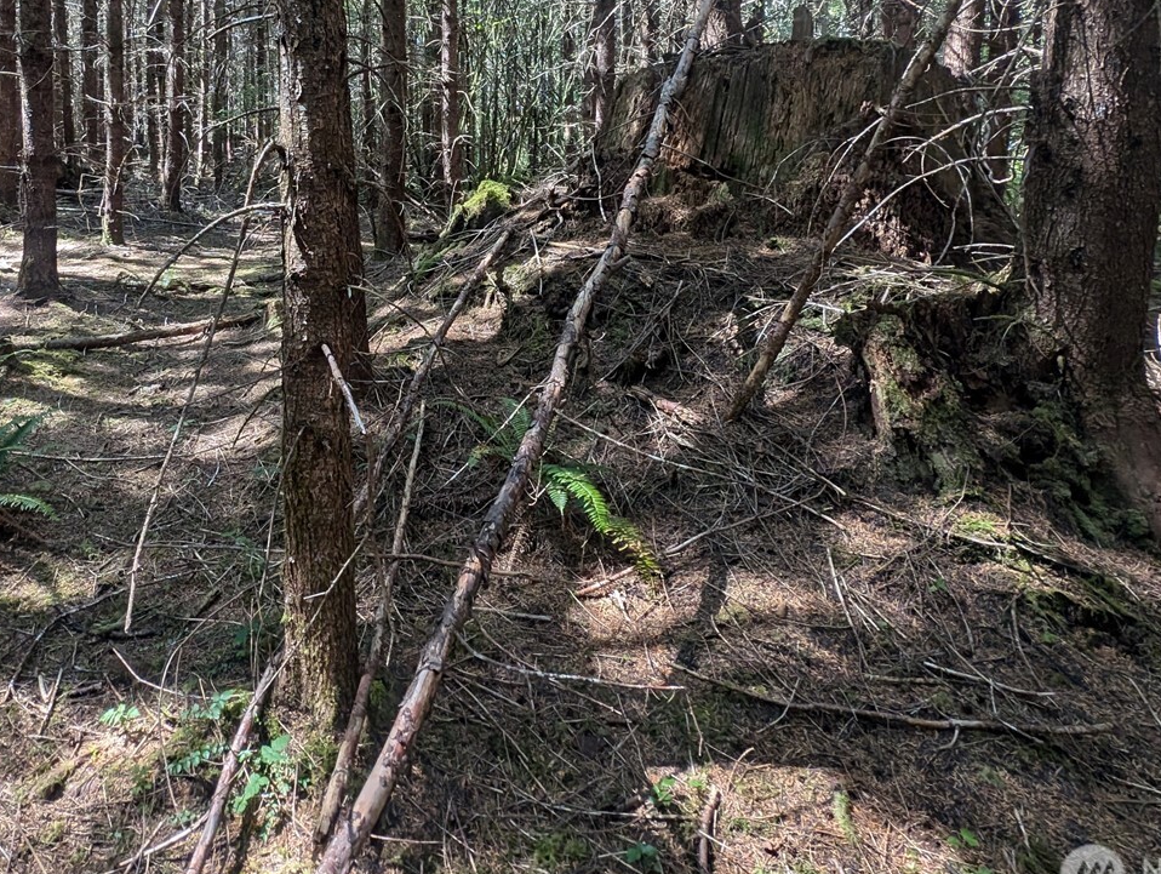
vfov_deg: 61.6
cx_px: 407
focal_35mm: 20
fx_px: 672
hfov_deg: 79.5
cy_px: 198
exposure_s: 1/140
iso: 158
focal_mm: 2.23
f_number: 1.95
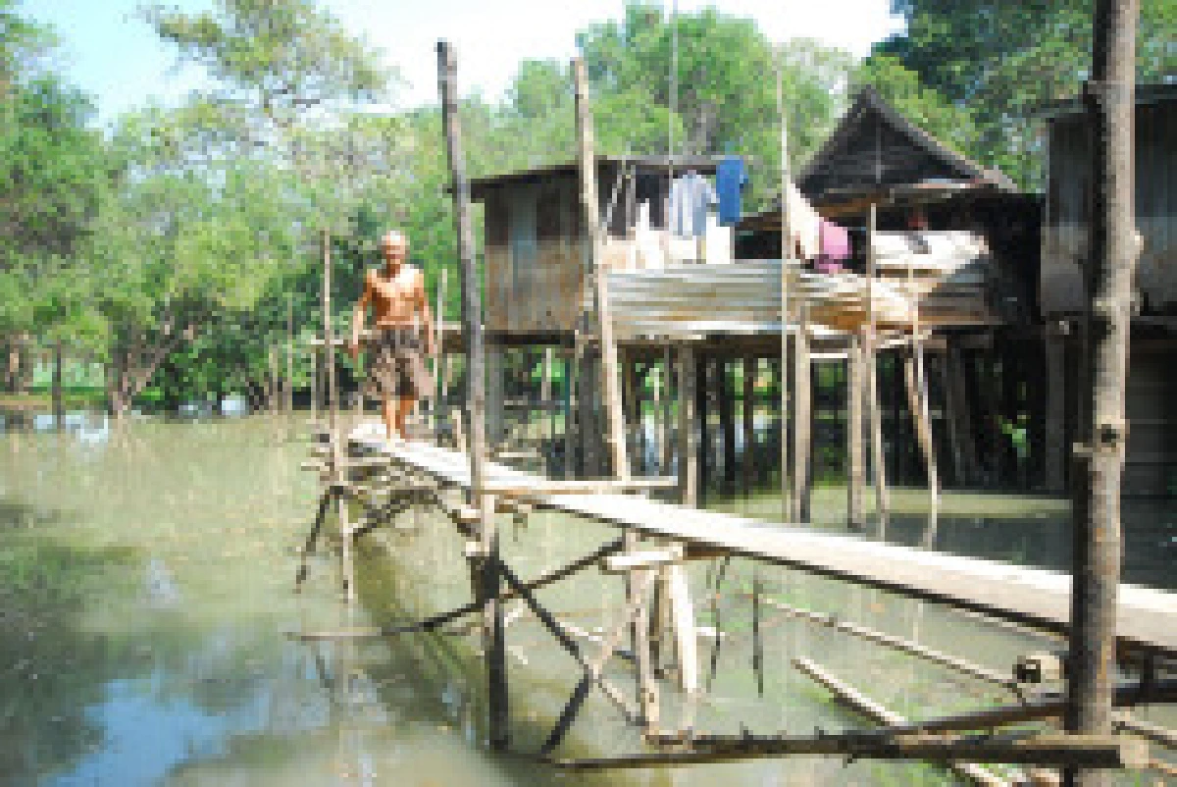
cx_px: 588
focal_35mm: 30
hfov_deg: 61.9
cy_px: 394
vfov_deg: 43.7
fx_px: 982
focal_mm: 20
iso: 220
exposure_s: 1/125
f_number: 5.6
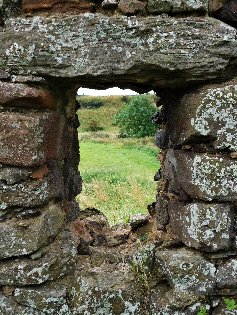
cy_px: 158
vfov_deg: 51.4
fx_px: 329
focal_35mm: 36
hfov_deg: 39.7
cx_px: 118
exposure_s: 1/320
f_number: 3.5
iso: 125
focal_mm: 6.3
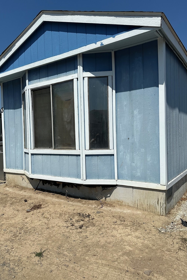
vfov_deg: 67.4
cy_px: 145
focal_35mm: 27
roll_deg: +0.8
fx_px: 210
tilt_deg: -1.4
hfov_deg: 47.8
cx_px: 82
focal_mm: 6.86
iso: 80
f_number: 1.78
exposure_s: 1/12048
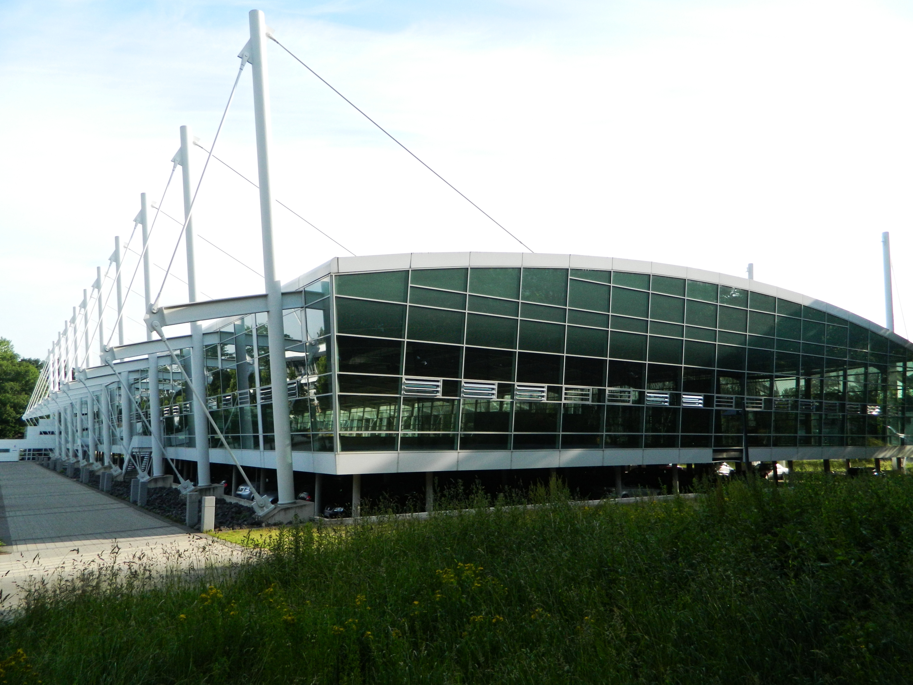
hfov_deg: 69.4
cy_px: 342
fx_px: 659
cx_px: 456
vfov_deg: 54.9
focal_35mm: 25
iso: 200
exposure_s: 1/800
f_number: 3.1
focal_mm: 4.5
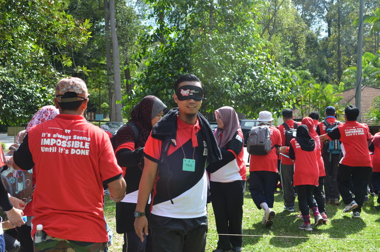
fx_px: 442
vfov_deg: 31.8
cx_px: 190
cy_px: 126
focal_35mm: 42
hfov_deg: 46.5
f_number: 5
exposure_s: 1/400
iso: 250
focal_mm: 28
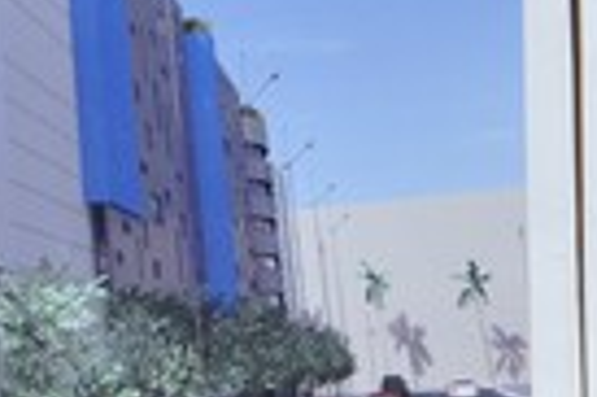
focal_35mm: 384
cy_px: -290
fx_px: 6366
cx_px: 1299
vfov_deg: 3.5
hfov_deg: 5.2
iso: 200
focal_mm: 55
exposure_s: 1/400
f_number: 10
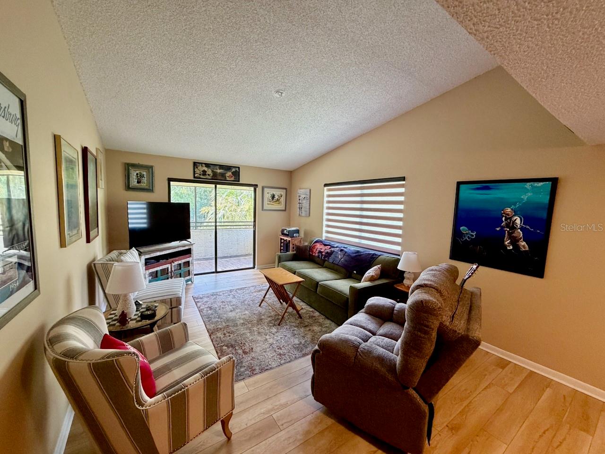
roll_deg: -1.0
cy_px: 227
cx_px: 302
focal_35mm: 14
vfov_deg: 85.7
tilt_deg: -5.3
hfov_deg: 102.1
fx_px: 245
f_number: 2.2
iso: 320
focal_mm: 2.22
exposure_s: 1/60
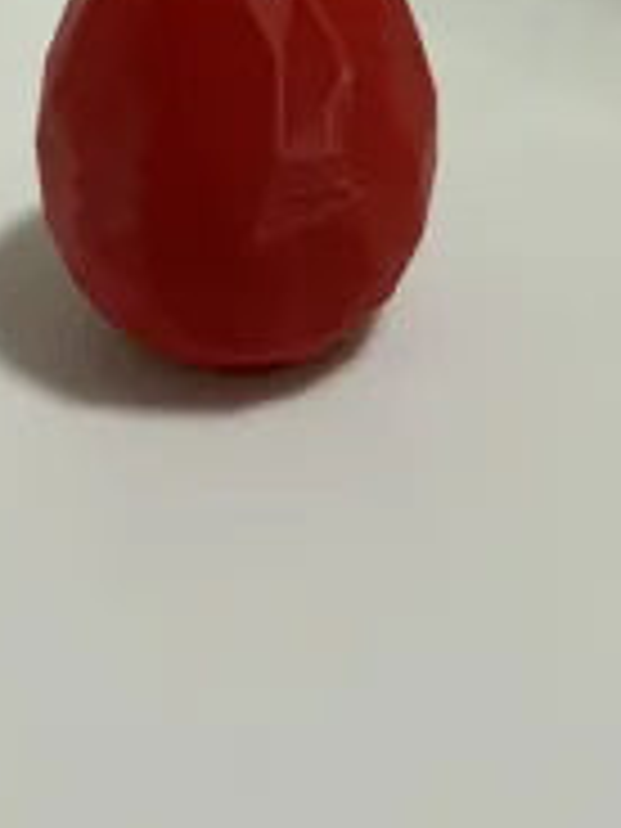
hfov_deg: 23.3
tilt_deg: -25.3
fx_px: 1507
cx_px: 333
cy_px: 40
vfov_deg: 29.1
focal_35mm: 63
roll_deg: -0.9
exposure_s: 1/50
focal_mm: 3
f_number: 1.8
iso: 250
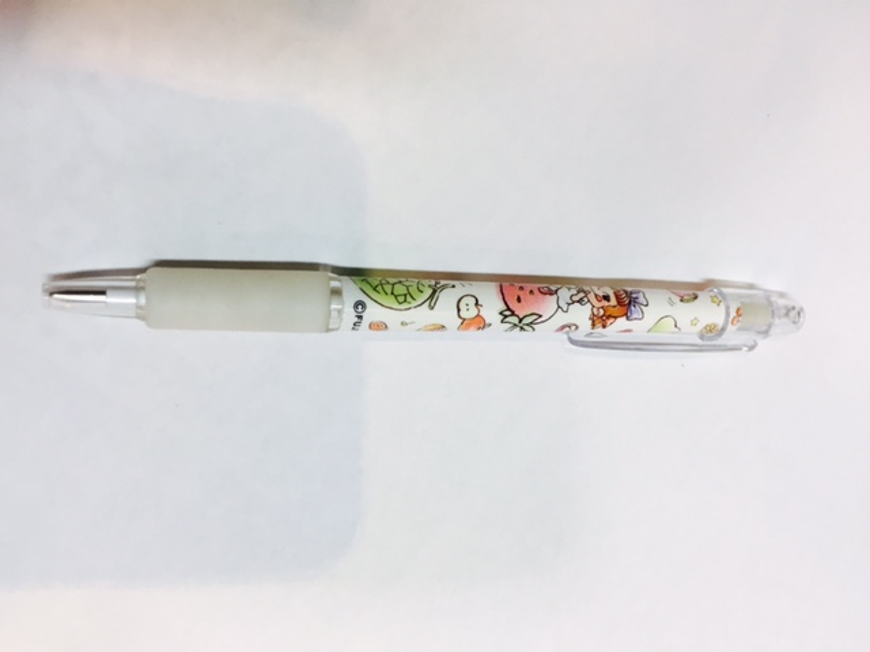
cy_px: 326
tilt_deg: -61.9
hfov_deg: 61.7
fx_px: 729
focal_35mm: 29
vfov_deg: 48.2
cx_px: 435
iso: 40
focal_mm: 4.15
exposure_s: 1/33
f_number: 2.2
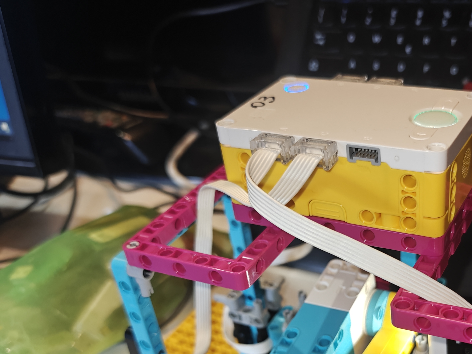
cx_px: 349
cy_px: 304
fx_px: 573
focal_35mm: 42
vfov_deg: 32.9
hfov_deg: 43.5
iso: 1000
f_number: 1.6
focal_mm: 6.06
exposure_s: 1/100
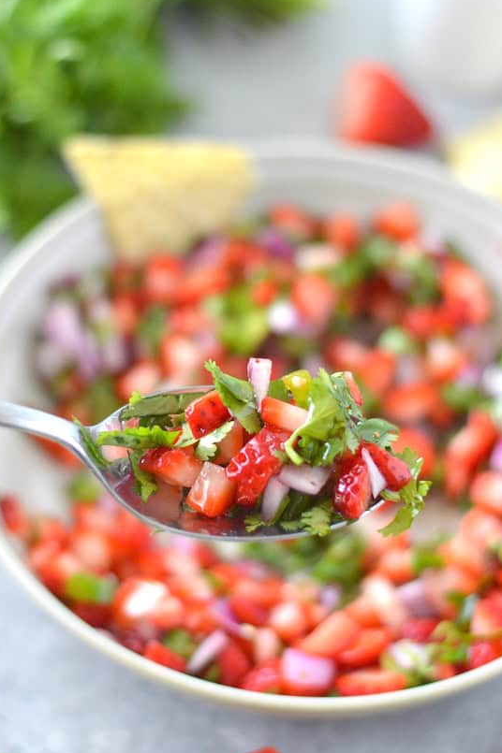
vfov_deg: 24.2
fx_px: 1758
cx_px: 242
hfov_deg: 16.2
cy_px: 401
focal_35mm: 84
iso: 1800
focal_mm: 50
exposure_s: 1/500
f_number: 2
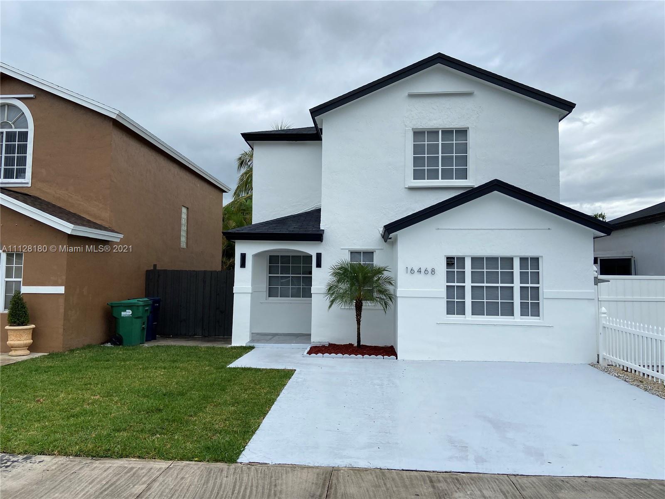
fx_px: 499
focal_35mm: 26
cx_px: 332
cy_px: 250
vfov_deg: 53.1
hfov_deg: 67.3
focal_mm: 4.25
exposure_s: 1/1429
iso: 32
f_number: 1.8
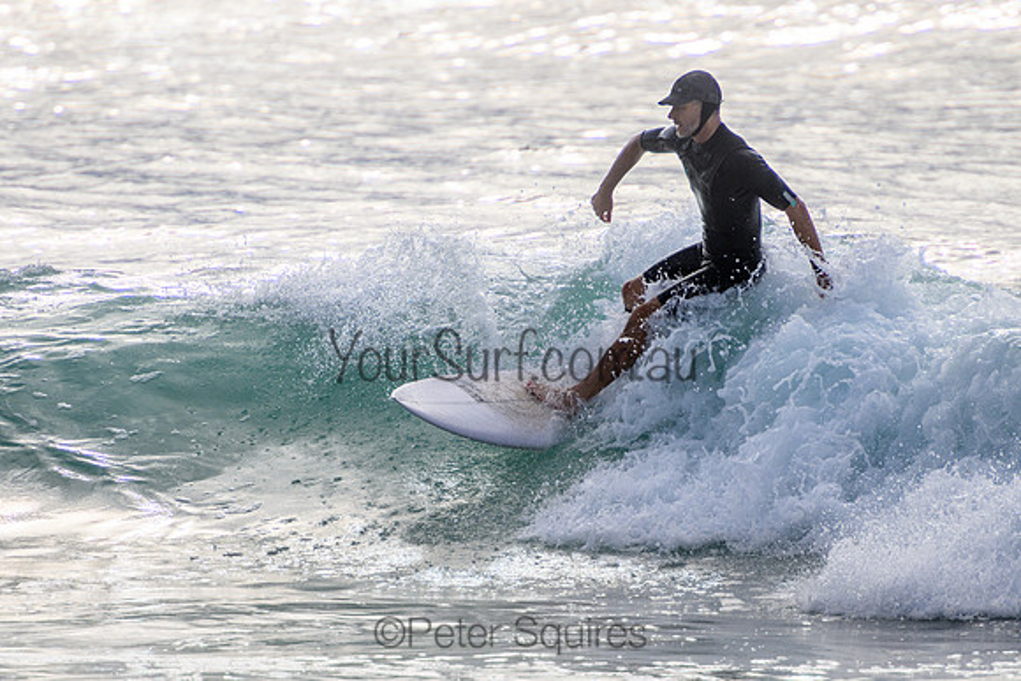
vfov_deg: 2.5
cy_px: 465
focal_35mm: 550
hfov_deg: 3.7
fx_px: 15607
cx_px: 460
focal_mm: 400
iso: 160
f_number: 5.6
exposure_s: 1/2000
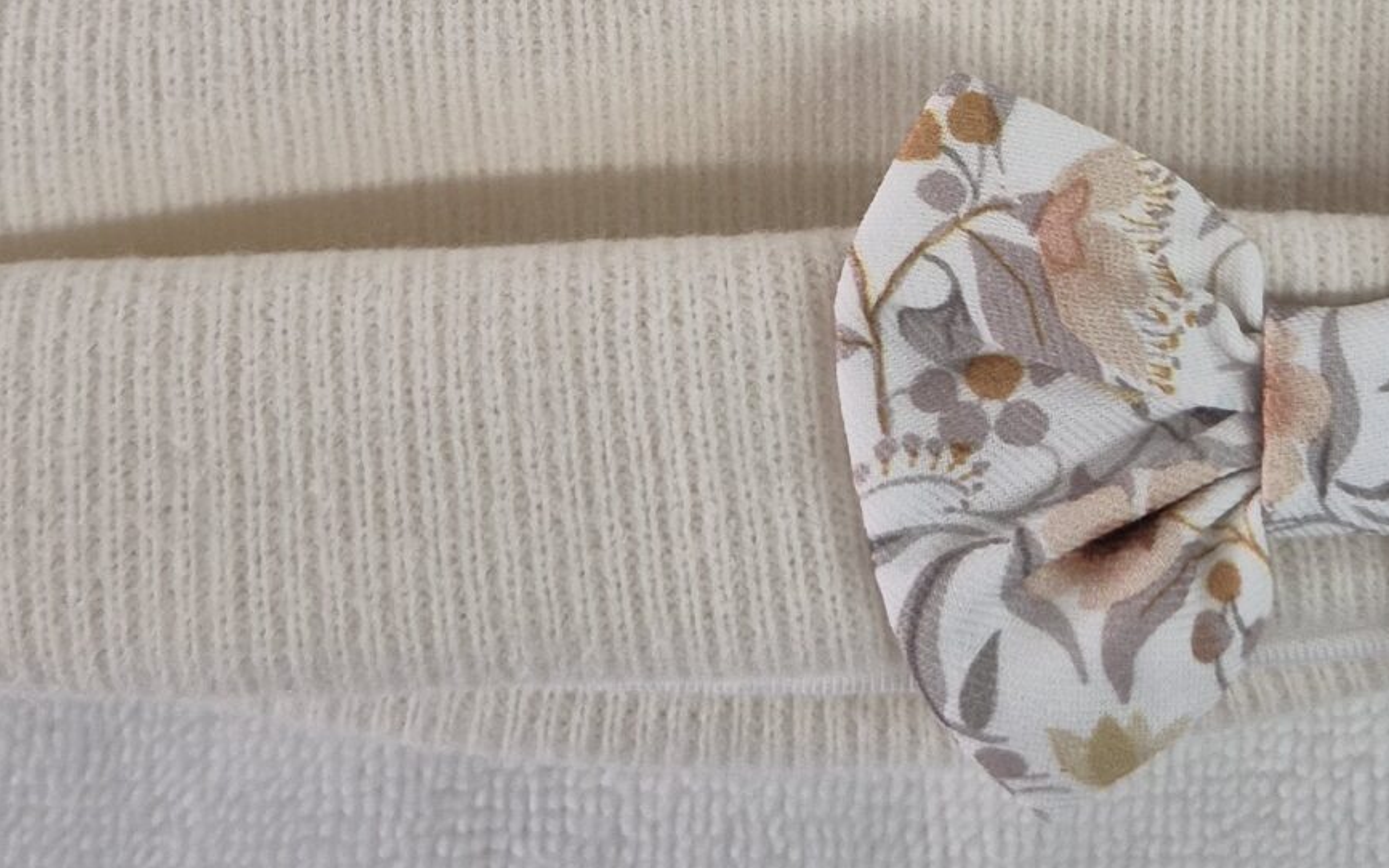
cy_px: -181
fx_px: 2726
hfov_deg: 28.6
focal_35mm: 72
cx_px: 791
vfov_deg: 17.3
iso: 100
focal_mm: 5.4
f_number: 1.8
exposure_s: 1/100
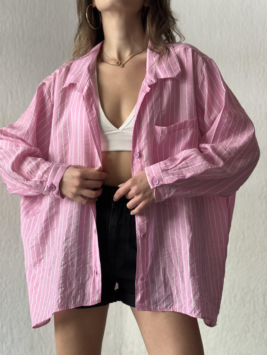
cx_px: 134
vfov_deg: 39.7
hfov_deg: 30.3
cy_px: 178
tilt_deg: +1.3
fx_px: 494
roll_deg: -0.4
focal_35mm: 48
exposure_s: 1/121
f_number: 1.78
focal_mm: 6.86
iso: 100
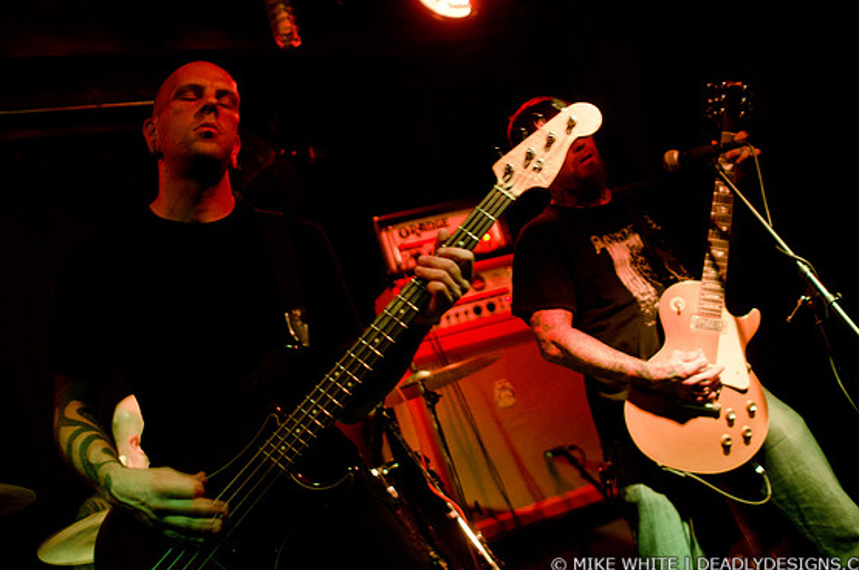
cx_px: 444
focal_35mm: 47
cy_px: 280
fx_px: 1120
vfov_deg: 28.5
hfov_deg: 42.0
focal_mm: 30
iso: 1250
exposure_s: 1/60
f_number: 1.4
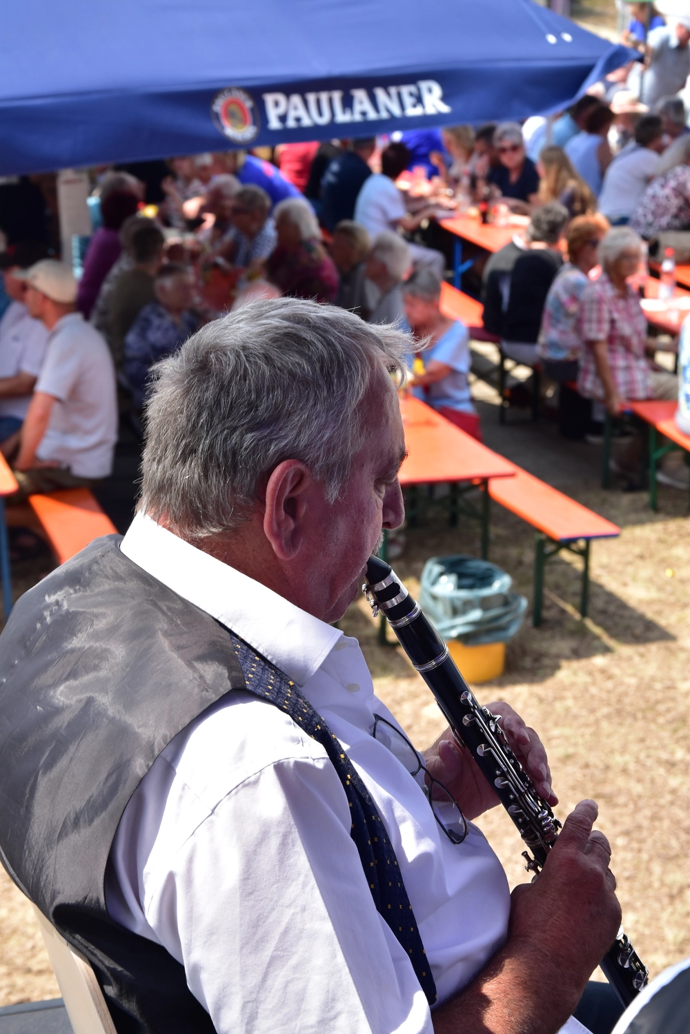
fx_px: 2242
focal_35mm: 78
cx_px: 345
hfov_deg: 17.5
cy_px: 517
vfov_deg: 26.0
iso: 200
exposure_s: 1/250
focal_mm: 52
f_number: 8
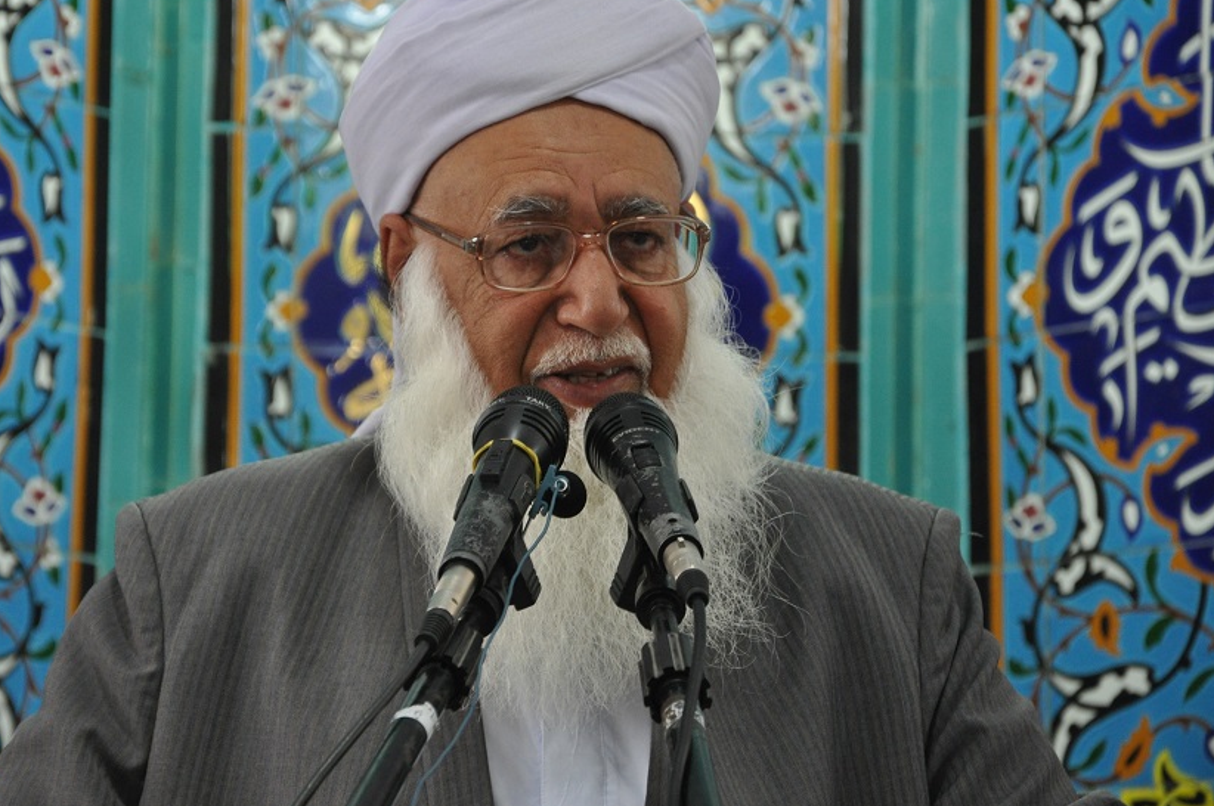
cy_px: 397
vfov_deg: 7.1
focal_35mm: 192
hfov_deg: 10.7
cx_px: 484
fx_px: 6454
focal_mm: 105
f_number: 5.6
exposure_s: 1/50
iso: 800
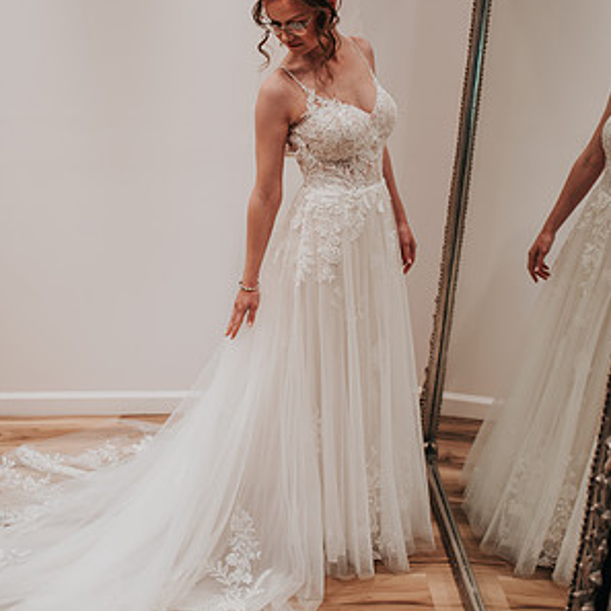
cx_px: 307
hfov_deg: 37.6
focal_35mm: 45
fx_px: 899
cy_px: 222
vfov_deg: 37.3
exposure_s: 1/125
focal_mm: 35
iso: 140
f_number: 2.8
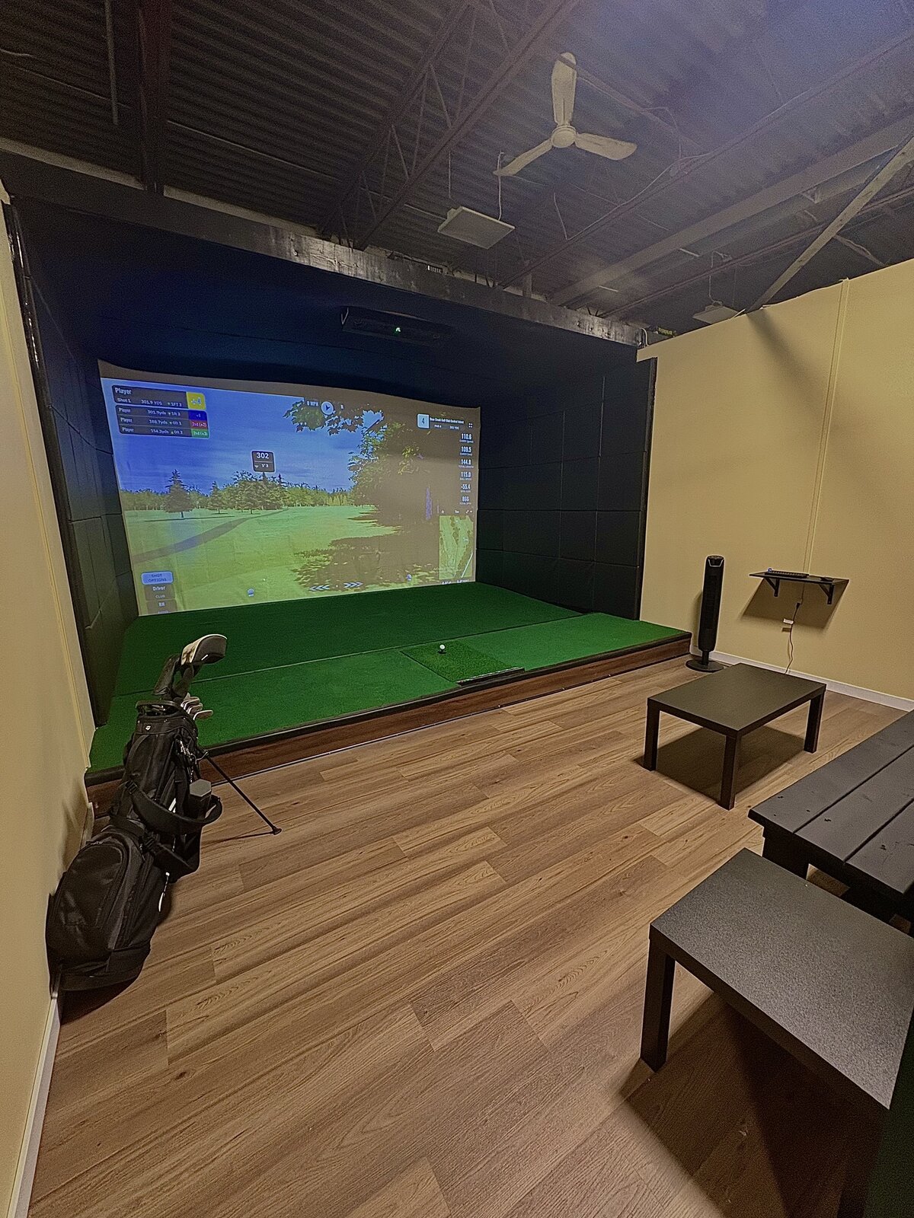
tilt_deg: -10.6
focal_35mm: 14
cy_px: 609
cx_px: 457
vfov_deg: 102.1
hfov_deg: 85.7
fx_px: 493
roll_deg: +0.7
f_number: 2.2
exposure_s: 1/59
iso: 320
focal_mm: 2.22
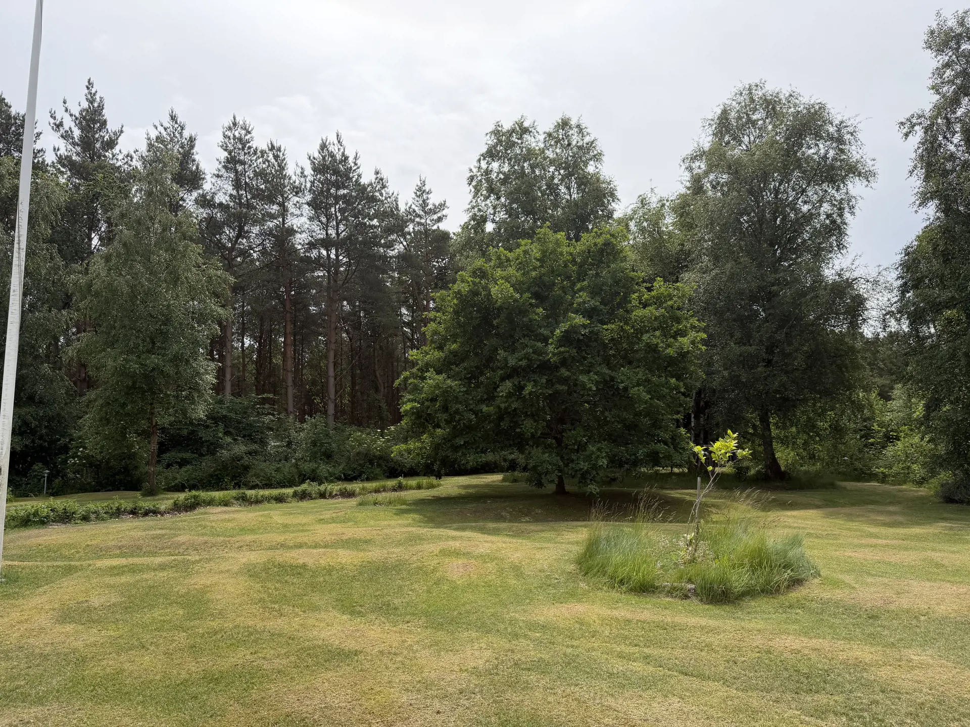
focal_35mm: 24
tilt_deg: +6.2
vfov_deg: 56.8
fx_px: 673
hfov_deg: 71.6
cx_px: 485
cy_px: 364
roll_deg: -0.4
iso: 125
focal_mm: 6.76
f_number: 1.78
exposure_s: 1/6173
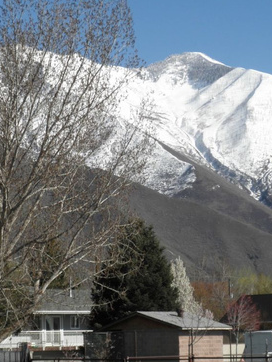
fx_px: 1350
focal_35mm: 129
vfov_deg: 15.3
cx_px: 94
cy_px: 176
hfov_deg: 11.5
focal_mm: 12.9
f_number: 11.3
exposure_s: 1/100
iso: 64
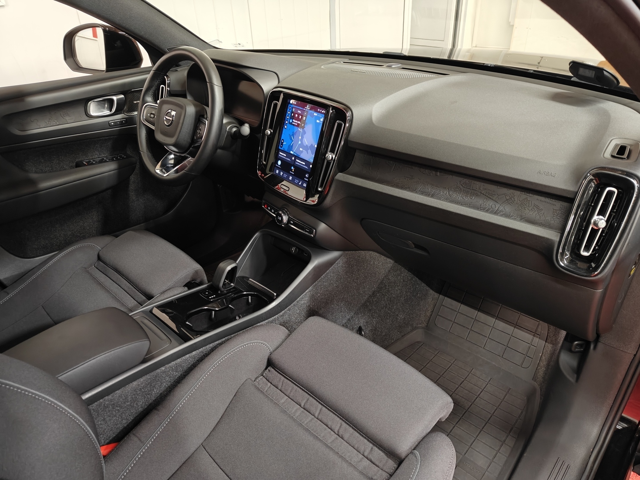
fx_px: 444
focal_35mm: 24
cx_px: 320
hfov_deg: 71.6
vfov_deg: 56.8
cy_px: 240
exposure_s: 1/33
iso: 160
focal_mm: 5.59
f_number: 1.8
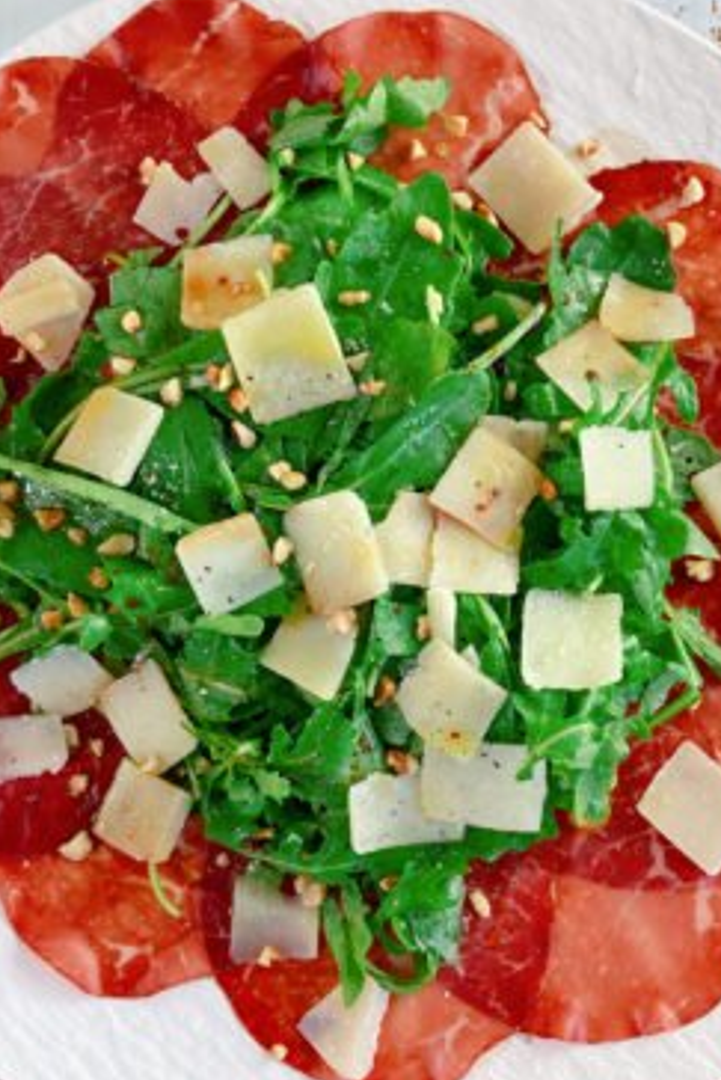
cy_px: 555
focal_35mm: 48
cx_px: 377
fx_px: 1441
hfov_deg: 28.1
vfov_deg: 41.1
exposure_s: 1/100
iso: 64
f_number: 1.8
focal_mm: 3.99
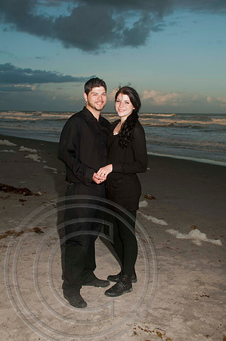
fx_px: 368
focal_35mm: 39
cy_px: 170
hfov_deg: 34.1
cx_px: 113
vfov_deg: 49.6
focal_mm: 26
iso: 100
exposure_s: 1/160
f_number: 6.3
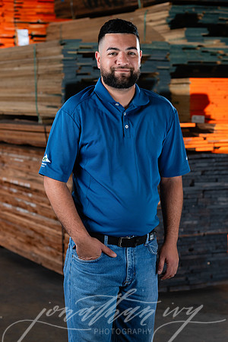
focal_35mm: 85
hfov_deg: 16.1
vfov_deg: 23.9
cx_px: 114
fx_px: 807
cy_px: 171
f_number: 5.6
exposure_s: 1/60
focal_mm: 85
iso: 400
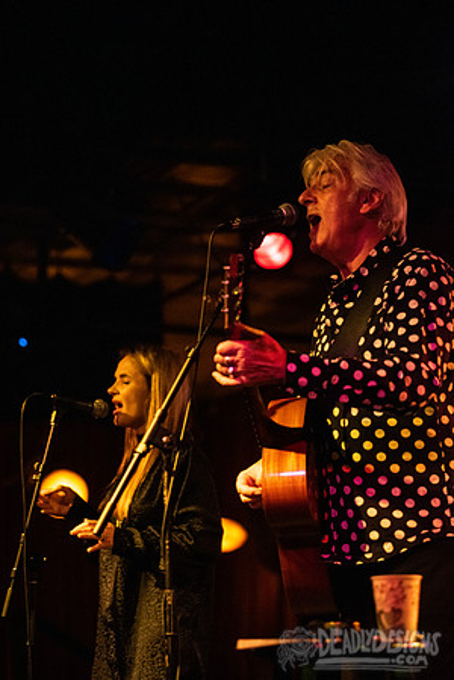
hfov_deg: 14.4
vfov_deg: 21.5
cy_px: 340
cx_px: 227
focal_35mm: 95
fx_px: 1797
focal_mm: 95
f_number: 3.2
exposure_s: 1/60
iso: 3200
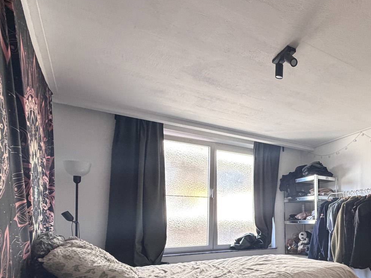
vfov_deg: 48.5
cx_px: 341
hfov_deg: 55.6
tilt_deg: -0.2
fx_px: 289
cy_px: 221
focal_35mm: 27
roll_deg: +0.8
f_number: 2.2
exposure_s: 1/65
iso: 320
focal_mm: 2.22
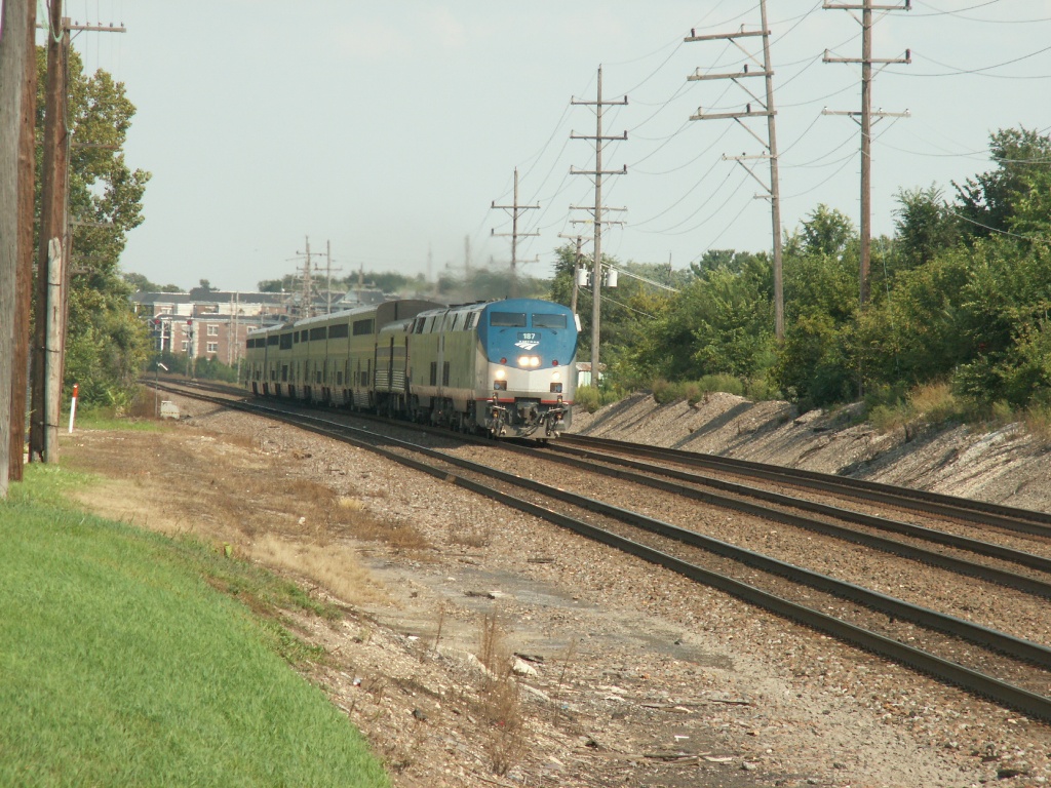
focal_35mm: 204
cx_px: 526
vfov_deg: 7.3
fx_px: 6194
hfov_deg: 9.7
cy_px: 394
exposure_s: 1/320
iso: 50
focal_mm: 33.38
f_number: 4.5
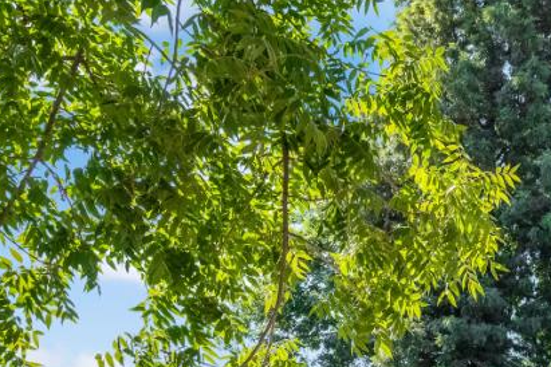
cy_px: 601
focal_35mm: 73
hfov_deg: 24.0
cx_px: 733
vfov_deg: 16.5
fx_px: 1117
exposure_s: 1/800
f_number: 7.1
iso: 640
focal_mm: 20
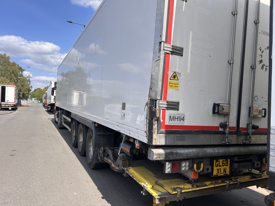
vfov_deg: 53.1
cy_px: 103
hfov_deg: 67.3
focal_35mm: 26
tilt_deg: -0.6
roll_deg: -1.6
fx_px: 207
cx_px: 138
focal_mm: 5.7
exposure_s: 1/2513
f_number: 1.5
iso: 50
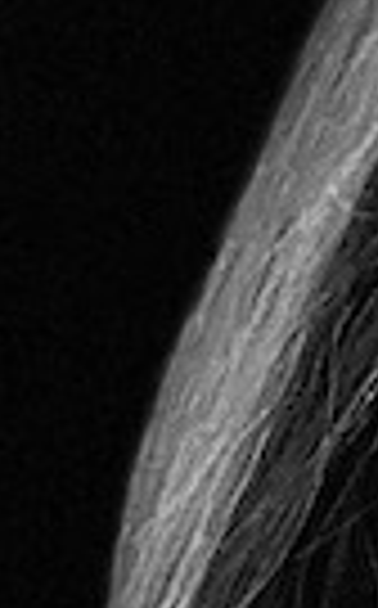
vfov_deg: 17.3
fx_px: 1951
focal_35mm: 118
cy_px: 608
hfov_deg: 10.1
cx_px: 796
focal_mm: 2.71
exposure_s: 1/30
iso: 320
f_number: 2.2
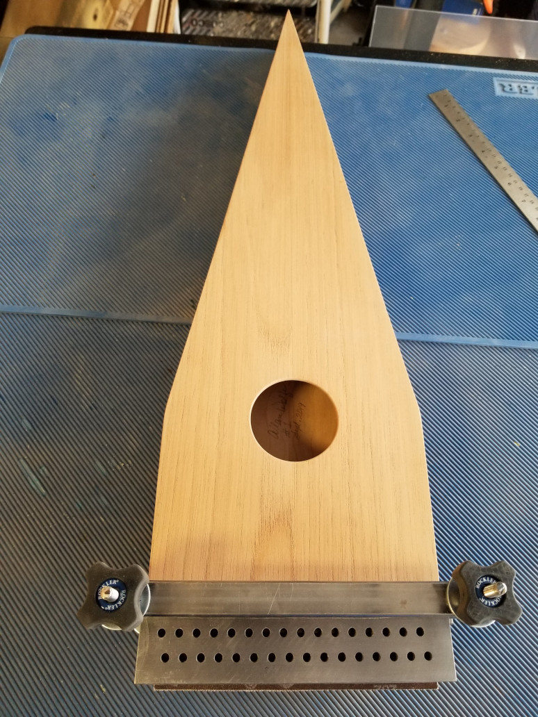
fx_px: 539
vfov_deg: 67.3
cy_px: 358
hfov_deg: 53.1
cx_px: 269
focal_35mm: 26
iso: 160
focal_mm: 4.25
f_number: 1.7
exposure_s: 1/60
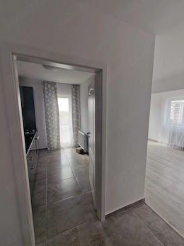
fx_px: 106
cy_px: 130
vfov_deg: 98.1
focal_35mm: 15
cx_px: 103
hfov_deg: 81.3
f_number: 2.2
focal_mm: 2.2
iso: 50
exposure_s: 1/112
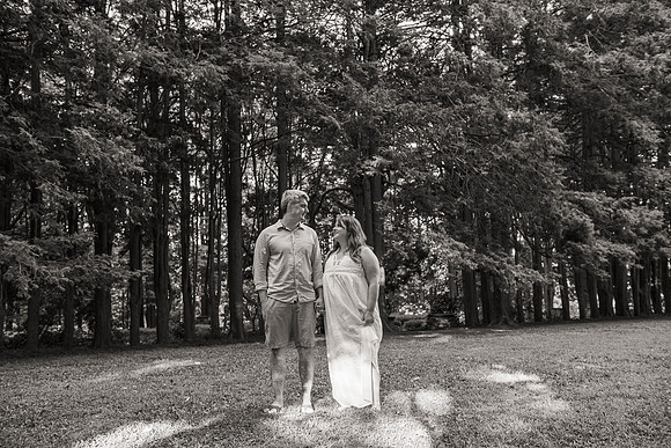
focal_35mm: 37
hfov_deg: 51.3
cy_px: 224
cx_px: 340
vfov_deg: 35.6
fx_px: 698
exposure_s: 1/250
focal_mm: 36
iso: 1000
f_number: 3.5
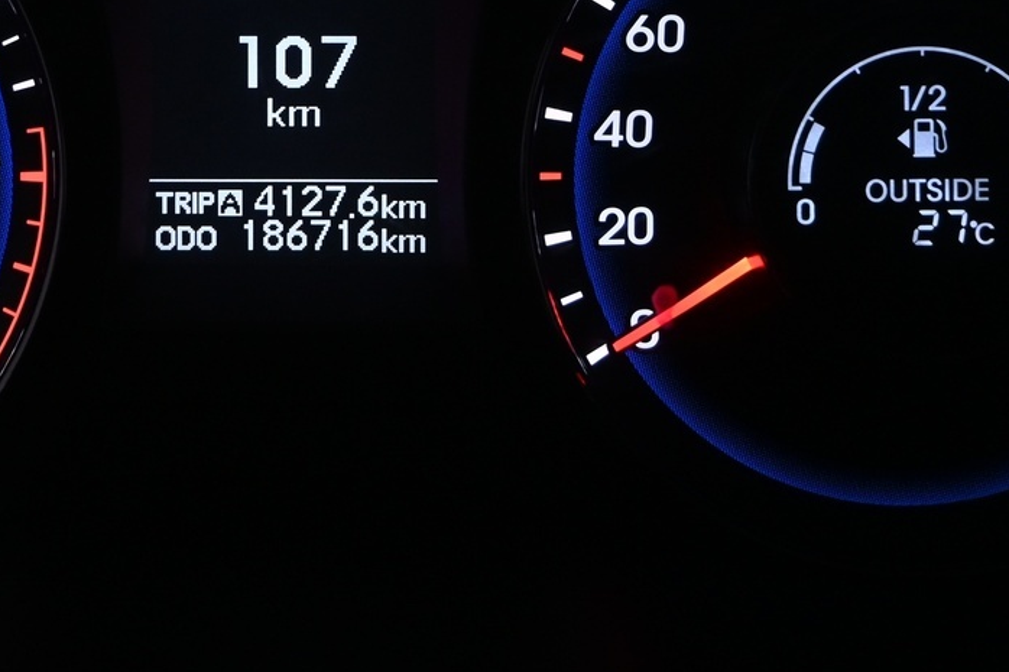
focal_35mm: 73
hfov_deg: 27.4
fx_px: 2050
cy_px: 59
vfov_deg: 18.3
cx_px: 282
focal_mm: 21
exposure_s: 1/60
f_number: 4
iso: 1000
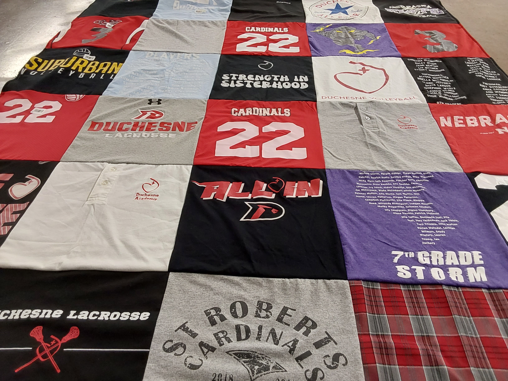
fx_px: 411
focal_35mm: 28
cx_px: 254
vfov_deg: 49.7
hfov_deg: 63.4
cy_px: 190
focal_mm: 2.91
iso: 100
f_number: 1.9
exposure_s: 1/50
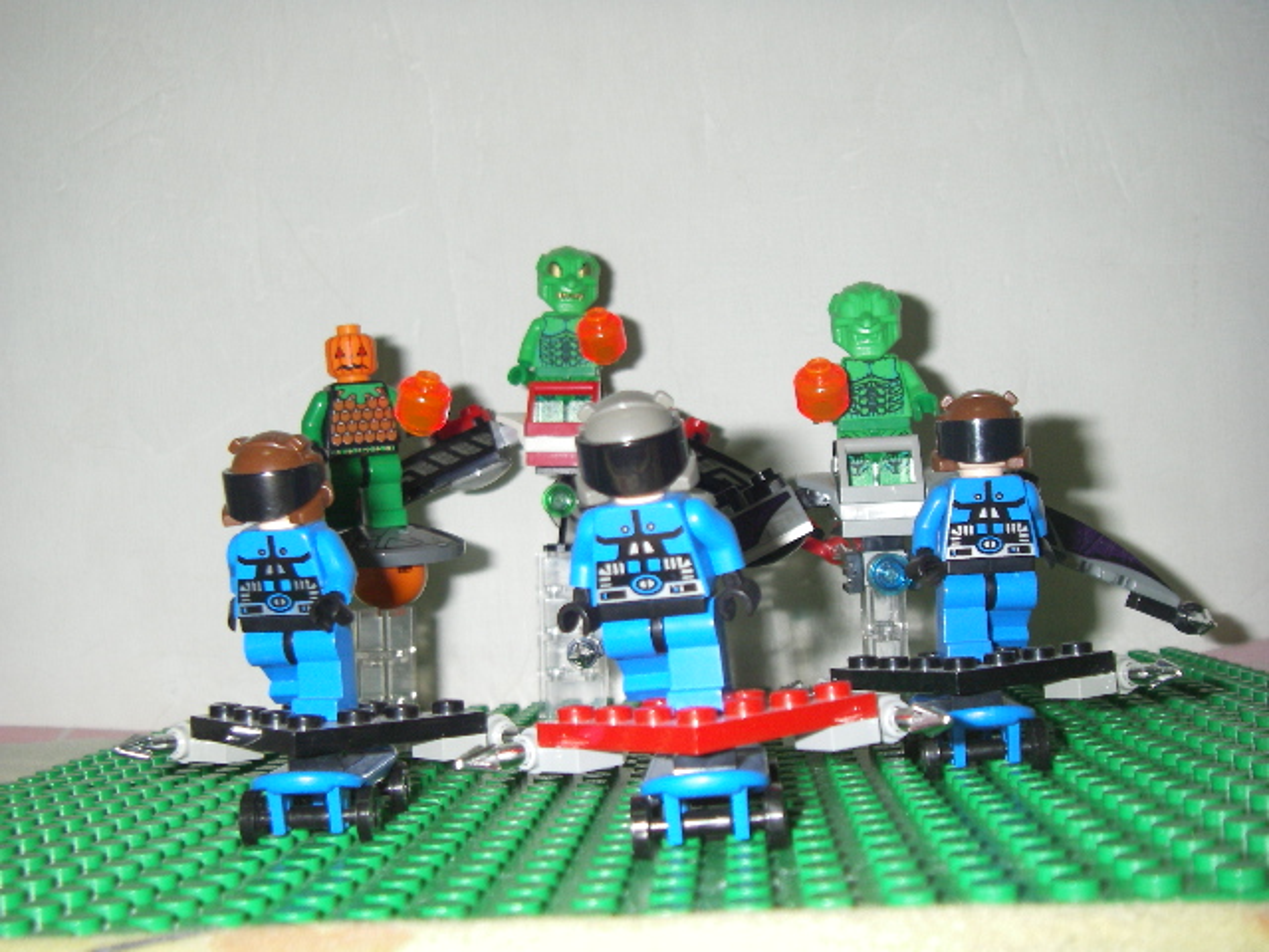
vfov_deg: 32.9
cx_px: 634
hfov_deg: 42.9
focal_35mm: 44
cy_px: 476
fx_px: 1613
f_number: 3.4
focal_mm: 7.3
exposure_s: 1/40
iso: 160
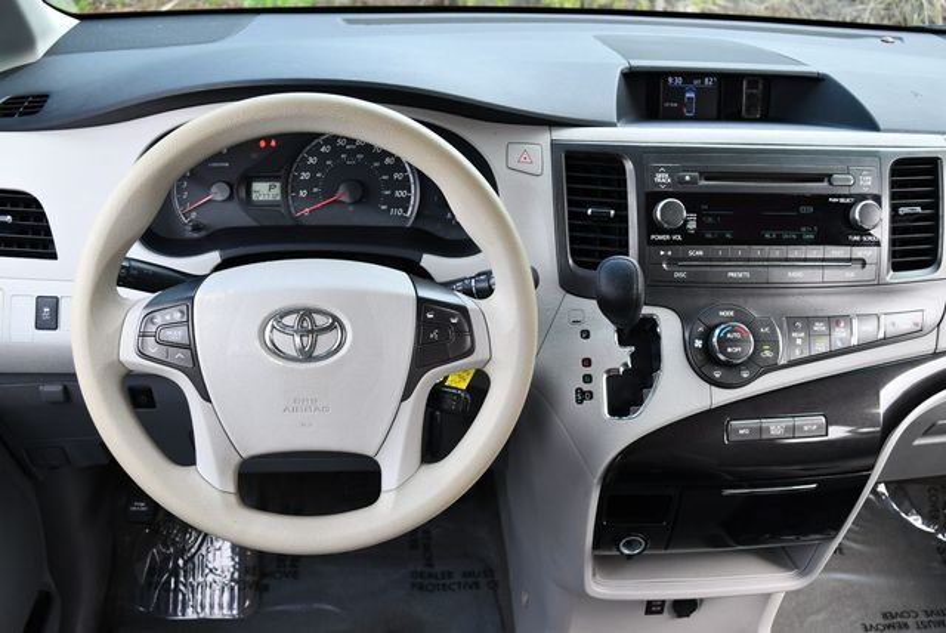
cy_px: 316
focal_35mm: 36
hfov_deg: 53.1
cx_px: 473
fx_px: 947
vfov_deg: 36.9
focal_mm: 18
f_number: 3.8
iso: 400
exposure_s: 1/250
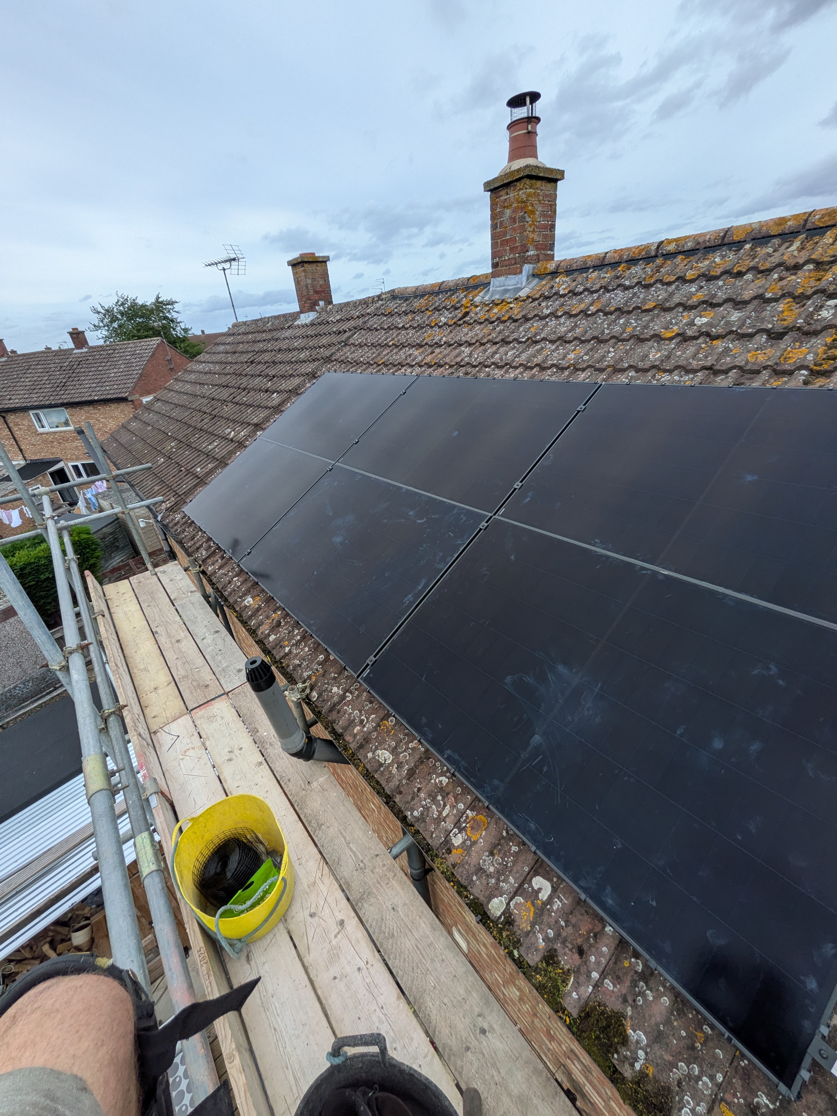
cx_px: 418
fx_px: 451
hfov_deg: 85.7
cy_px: 558
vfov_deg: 102.1
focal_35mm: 14
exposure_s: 1/687
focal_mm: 1.83
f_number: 2.2
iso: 50
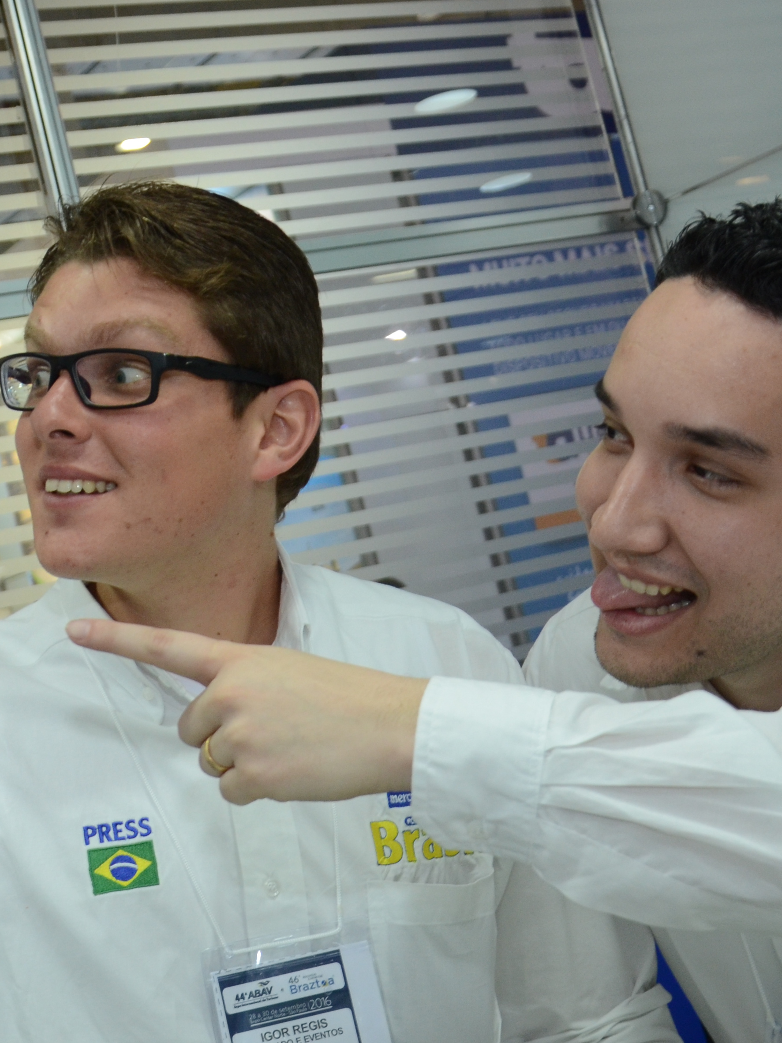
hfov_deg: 21.9
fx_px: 1988
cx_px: 137
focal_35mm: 66
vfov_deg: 29.4
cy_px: 477
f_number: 4
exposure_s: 1/80
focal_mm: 22
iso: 640
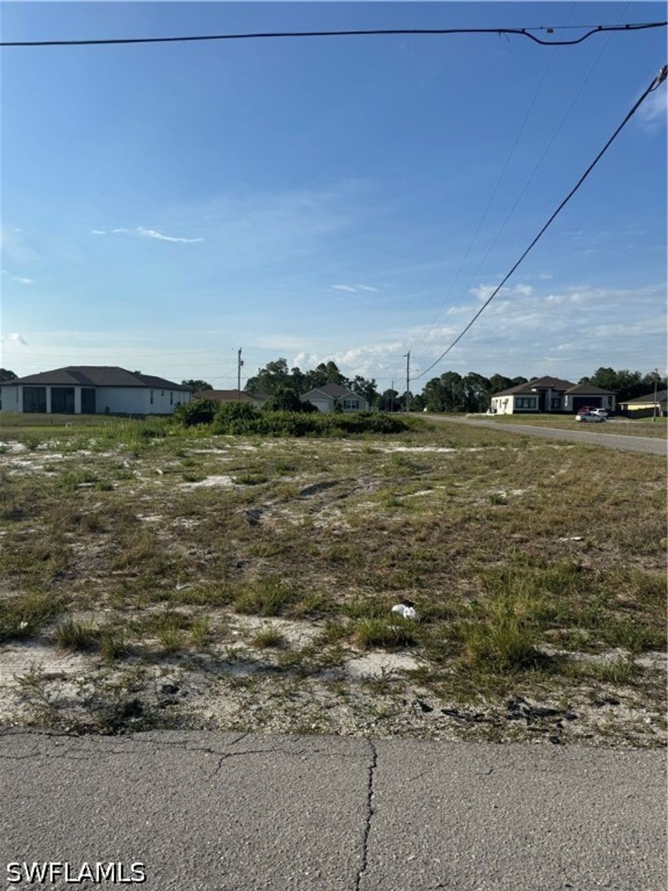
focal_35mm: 24
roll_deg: -0.4
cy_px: 446
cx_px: 334
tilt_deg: -3.0
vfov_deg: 71.6
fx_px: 617
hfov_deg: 56.8
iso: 80
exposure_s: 1/6410
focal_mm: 6.76
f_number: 1.78
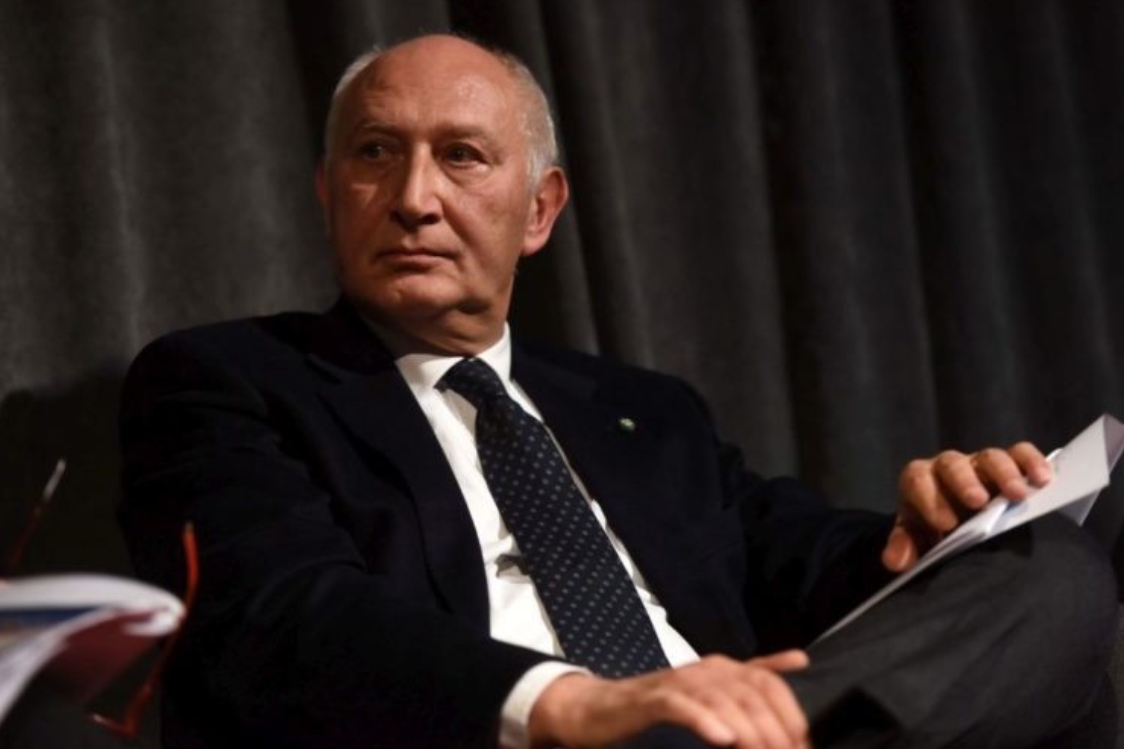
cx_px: 555
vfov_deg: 9.8
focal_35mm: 140
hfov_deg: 14.7
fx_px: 4371
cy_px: 378
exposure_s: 1/200
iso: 1600
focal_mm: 135
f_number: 3.2
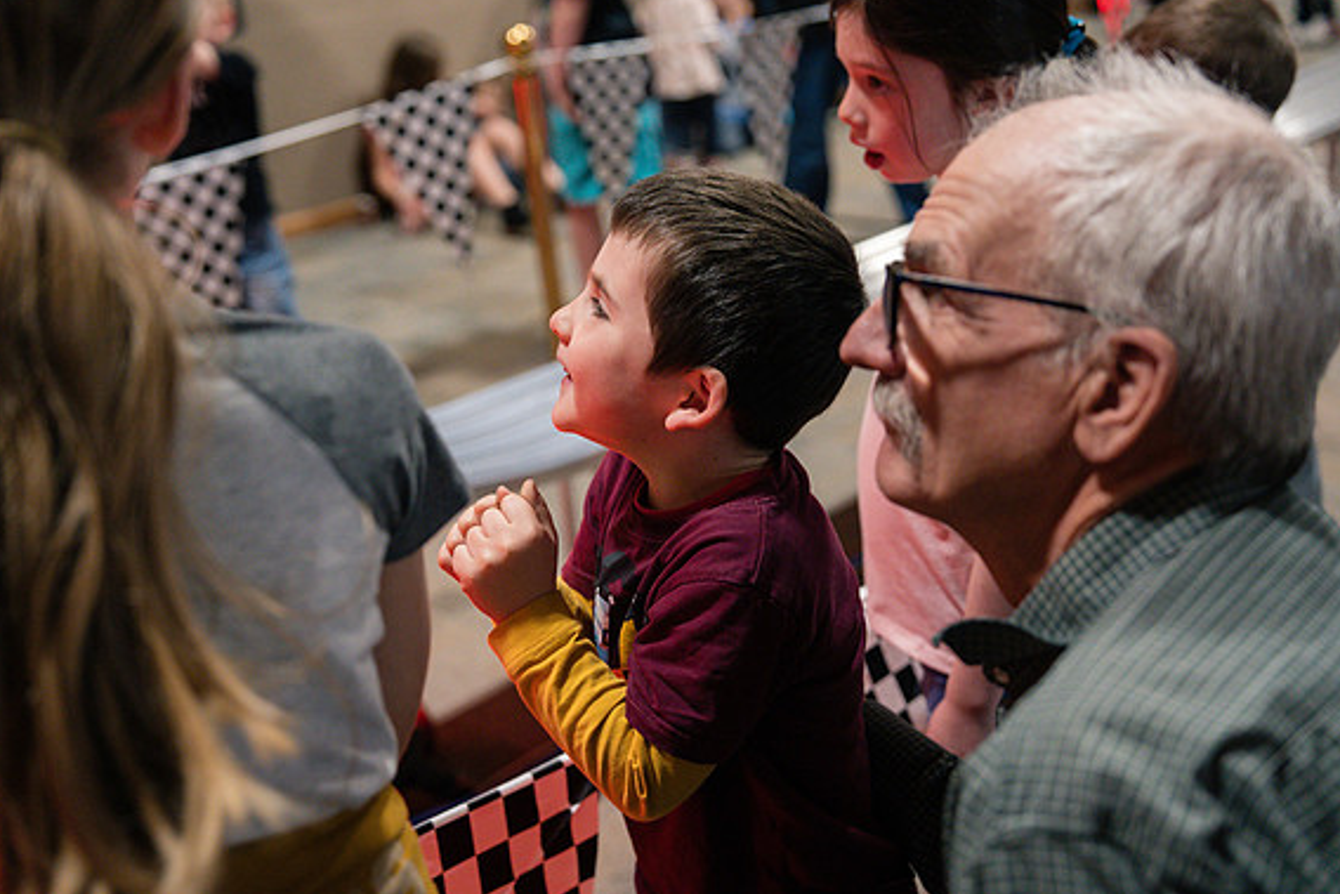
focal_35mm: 47
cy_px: 442
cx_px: 668
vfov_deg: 28.7
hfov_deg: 41.9
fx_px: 1750
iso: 2500
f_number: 2.8
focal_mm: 46
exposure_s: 1/320
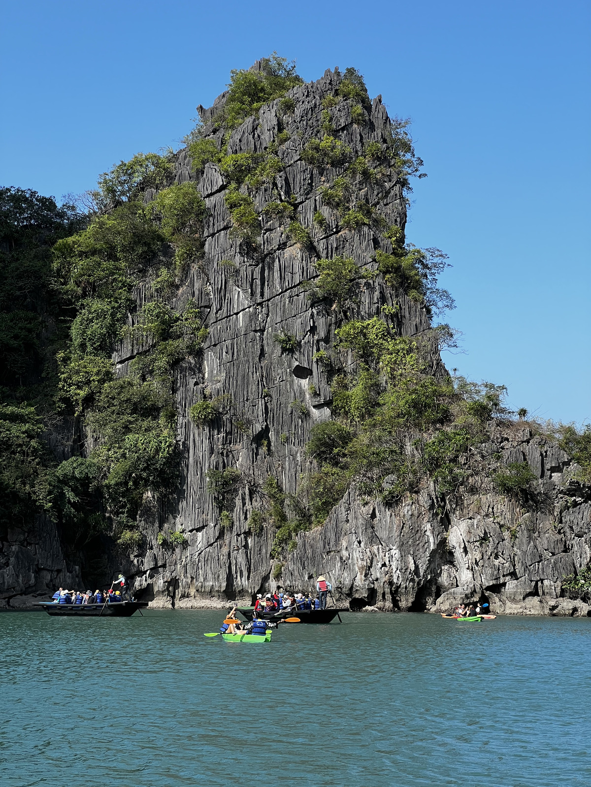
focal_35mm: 77
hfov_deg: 19.1
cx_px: 296
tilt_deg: +6.1
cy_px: 394
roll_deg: -0.3
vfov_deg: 25.3
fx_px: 1753
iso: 32
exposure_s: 1/506
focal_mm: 9
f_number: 2.8
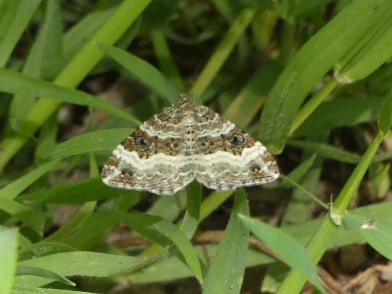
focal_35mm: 339
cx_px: 196
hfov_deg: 5.8
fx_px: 3839
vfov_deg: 4.4
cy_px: 147
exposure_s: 1/80
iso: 100
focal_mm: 60.8
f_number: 5.6
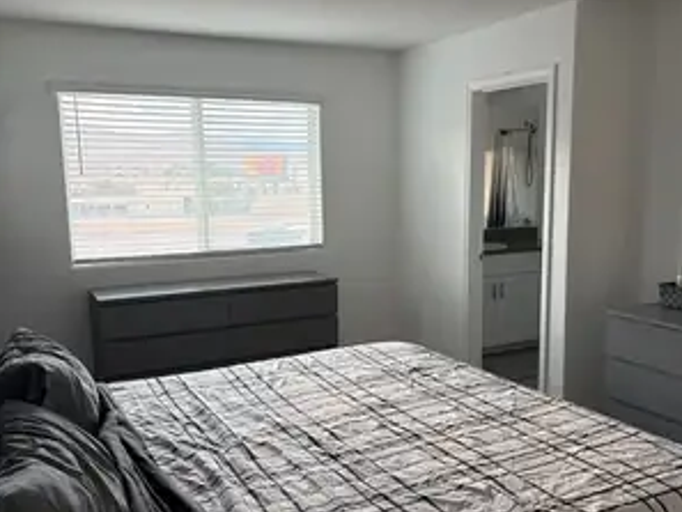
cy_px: 280
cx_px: 363
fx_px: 690
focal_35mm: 35
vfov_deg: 40.7
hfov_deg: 52.6
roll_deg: +1.5
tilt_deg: -6.8
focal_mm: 5.96
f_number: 1.6
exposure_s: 1/60
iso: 125
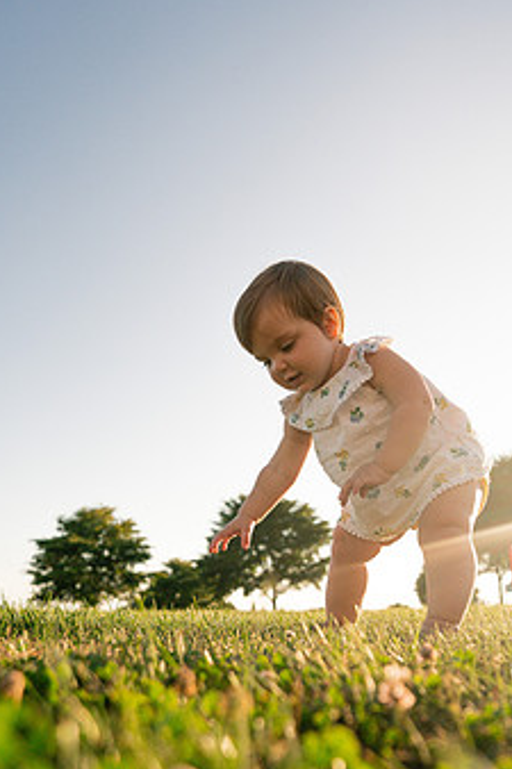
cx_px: 309
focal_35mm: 32
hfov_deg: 40.9
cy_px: 469
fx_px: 683
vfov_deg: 58.2
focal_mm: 24
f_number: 4
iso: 400
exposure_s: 1/4000
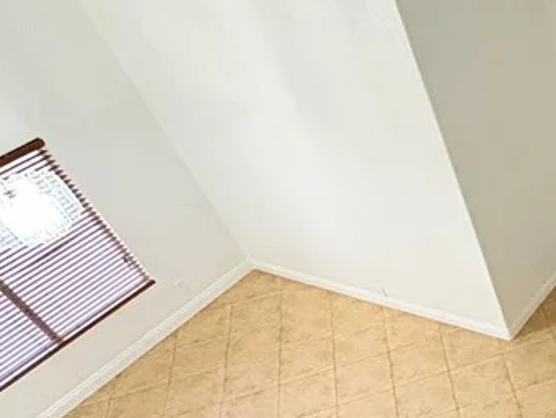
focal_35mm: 42
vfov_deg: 32.6
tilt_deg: -47.1
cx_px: 660
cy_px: 379
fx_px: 675
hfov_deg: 35.6
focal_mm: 2.22
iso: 800
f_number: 2.2
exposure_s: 1/60
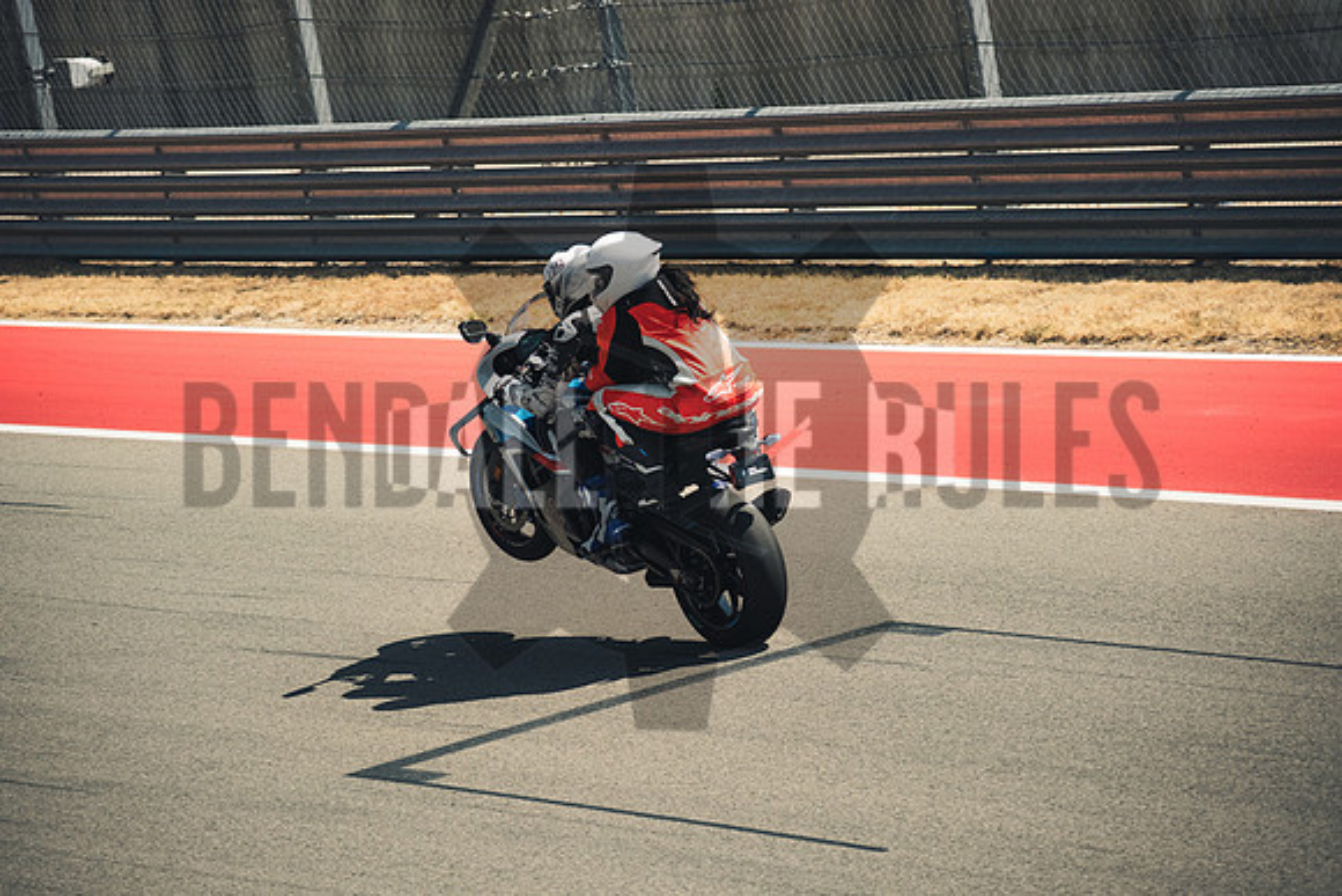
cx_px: 671
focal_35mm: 150
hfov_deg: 13.7
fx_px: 5593
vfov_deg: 9.2
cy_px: 448
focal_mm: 100
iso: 1250
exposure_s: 1/4000
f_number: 4.5
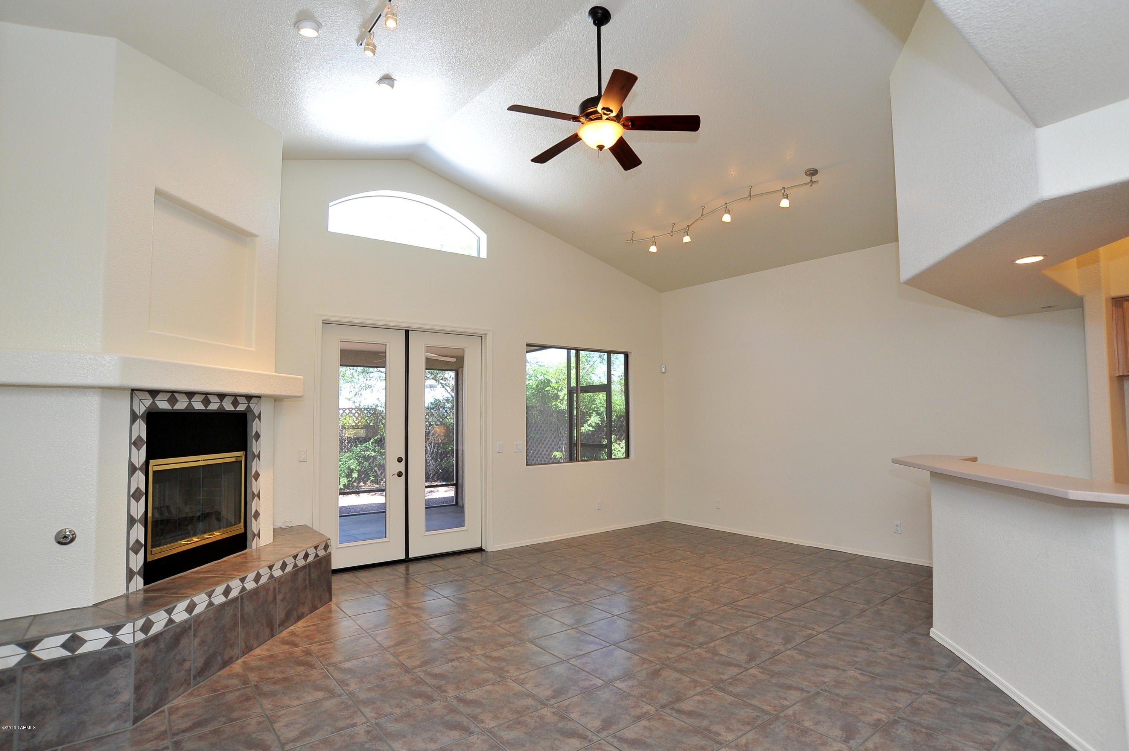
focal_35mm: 18
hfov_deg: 90.0
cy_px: 376
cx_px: 564
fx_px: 564
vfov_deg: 67.3
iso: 1000
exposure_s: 1/40
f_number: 9
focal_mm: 18
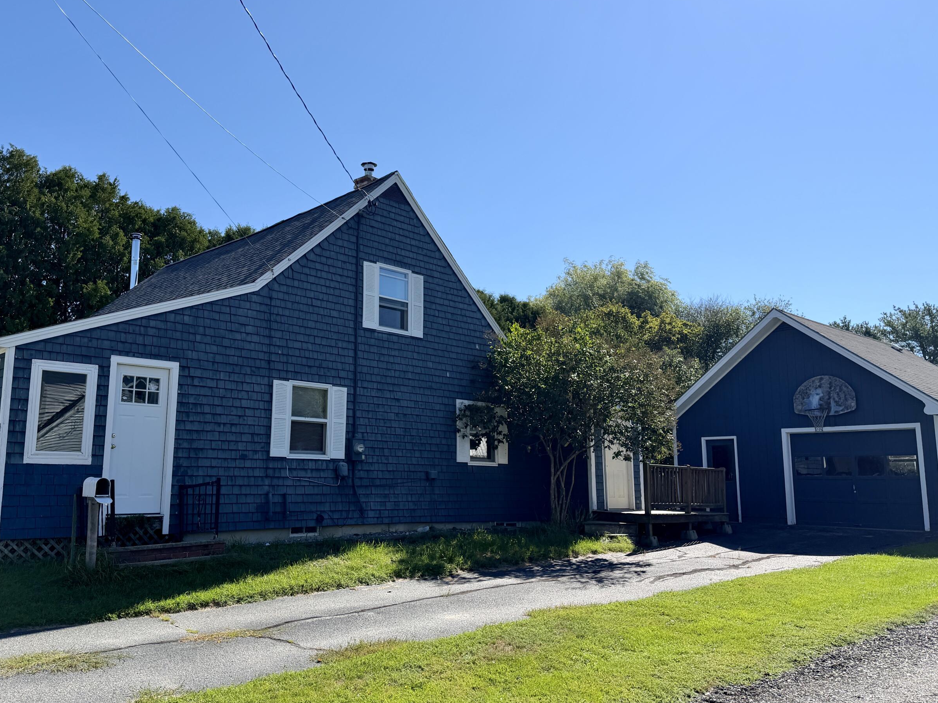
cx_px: 402
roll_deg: -0.8
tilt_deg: +10.1
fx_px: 813
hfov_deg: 59.7
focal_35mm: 30
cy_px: 341
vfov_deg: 46.8
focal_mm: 6.76
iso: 80
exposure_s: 1/4405
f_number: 1.78
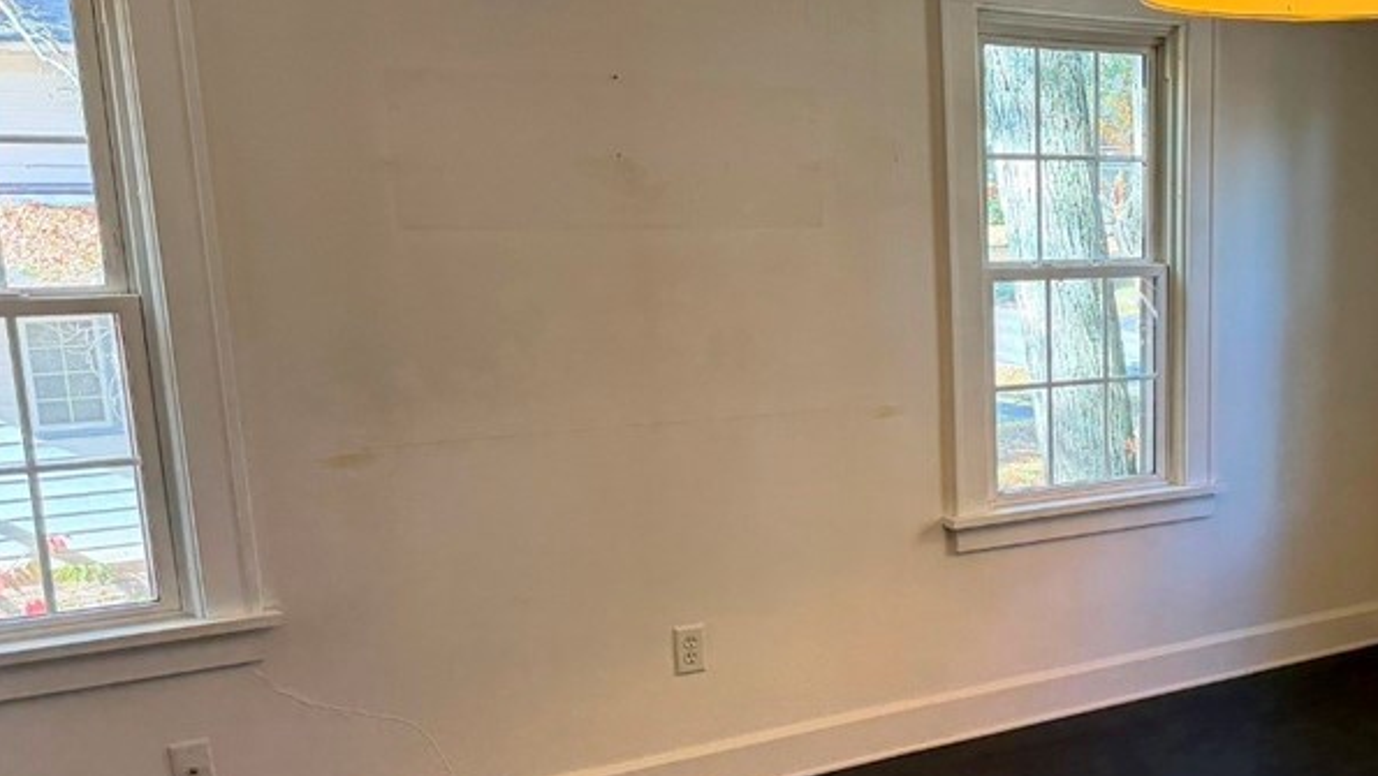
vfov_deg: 26.3
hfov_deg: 42.7
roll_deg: +0.2
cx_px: 1163
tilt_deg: -11.7
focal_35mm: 45
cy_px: 550
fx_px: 1645
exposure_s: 1/120
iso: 400
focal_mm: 6.76
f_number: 1.78
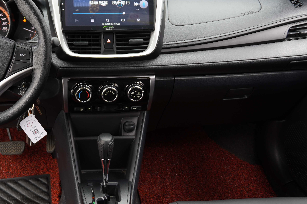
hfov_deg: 42.1
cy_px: 83
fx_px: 391
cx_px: 94
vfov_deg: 29.3
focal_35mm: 46
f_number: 2.8
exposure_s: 1/20
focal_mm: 19
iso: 160
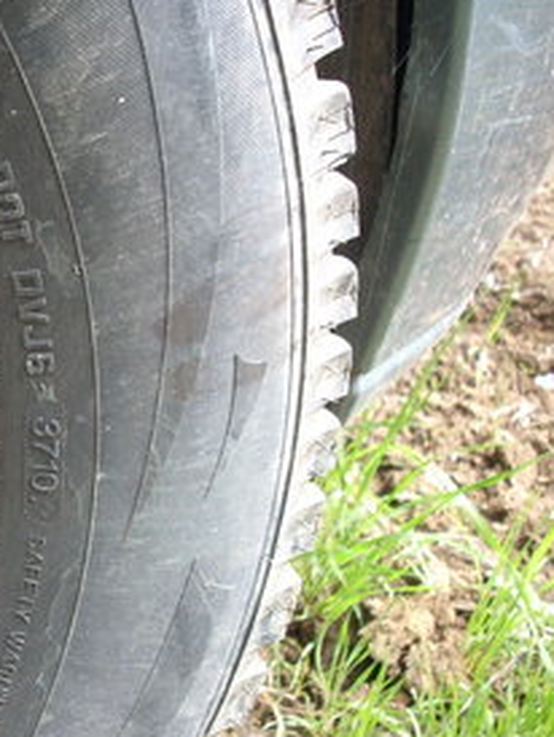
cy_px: 363
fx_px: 1151
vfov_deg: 35.5
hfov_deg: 25.9
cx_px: 24
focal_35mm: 54
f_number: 2.8
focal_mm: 6.2
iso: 64
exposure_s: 1/62.6
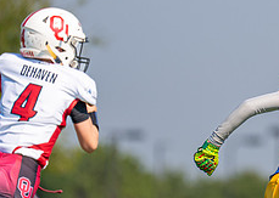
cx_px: 309
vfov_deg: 1.9
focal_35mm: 741
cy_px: 98
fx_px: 5865
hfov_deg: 2.7
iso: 160
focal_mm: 200
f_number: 2.8
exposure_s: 1/4000
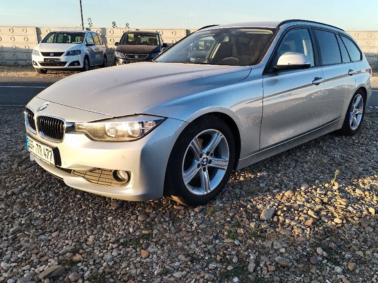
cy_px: 143
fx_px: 317
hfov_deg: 61.6
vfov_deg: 48.2
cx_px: 205
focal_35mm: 29
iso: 100
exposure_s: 1/312
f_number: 1.8
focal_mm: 4.75
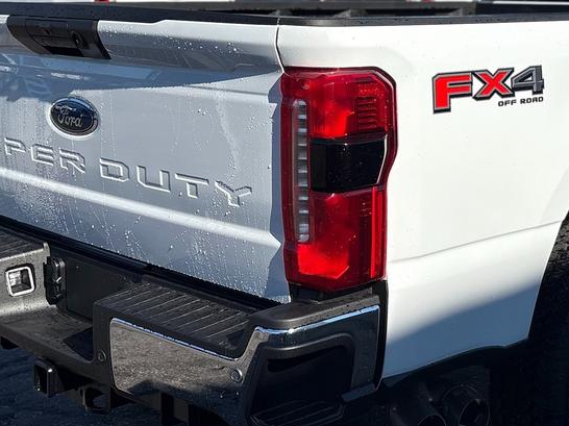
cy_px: 82
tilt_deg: -6.0
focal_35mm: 61
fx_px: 1002
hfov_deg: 30.6
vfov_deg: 23.6
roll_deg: -1.1
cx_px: 485
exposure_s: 1/4950
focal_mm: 5.96
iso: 50
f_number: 1.6
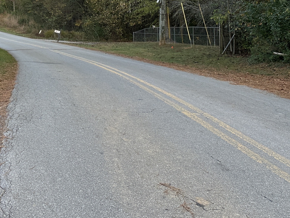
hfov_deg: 28.6
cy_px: -12
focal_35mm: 63
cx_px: -6
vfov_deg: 22.2
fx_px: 528
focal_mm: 6.86
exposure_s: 1/480
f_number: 1.78
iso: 80
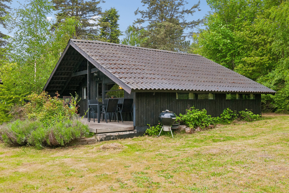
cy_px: 96
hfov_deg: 57.2
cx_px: 144
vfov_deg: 40.0
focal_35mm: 33
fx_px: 265
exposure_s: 1/200
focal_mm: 22
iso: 400
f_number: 10
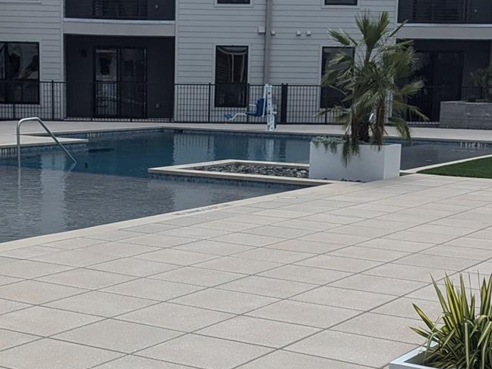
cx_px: 157
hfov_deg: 26.5
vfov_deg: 20.1
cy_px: 236
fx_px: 1038
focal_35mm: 73
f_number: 1.85
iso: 43
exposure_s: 1/4049
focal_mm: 6.81
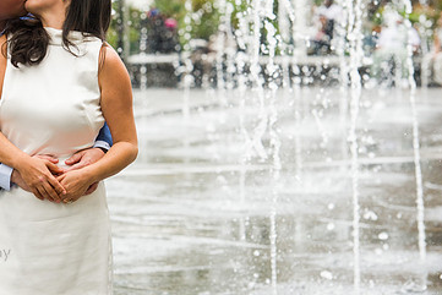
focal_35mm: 209
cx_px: 110
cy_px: 91
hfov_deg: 9.8
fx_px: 2567
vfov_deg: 6.6
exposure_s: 1/500
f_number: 5
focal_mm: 130
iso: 800
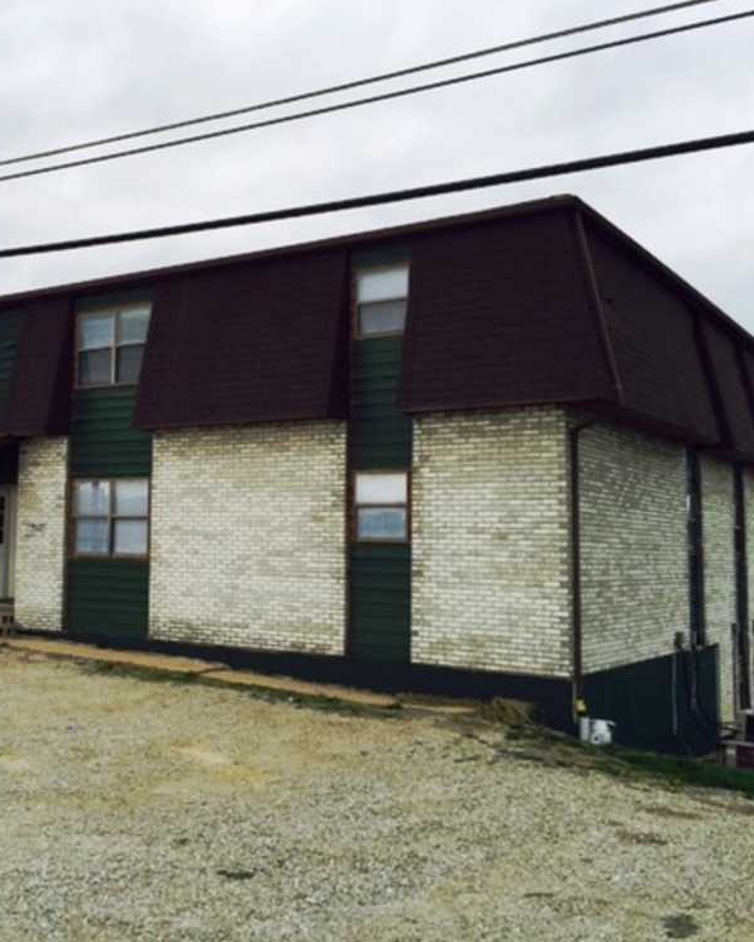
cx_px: 195
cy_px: 470
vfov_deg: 47.9
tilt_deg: +4.3
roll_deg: -2.0
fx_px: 1060
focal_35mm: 38
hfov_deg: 38.2
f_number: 2.2
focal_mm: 4.15
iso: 32
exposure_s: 1/549
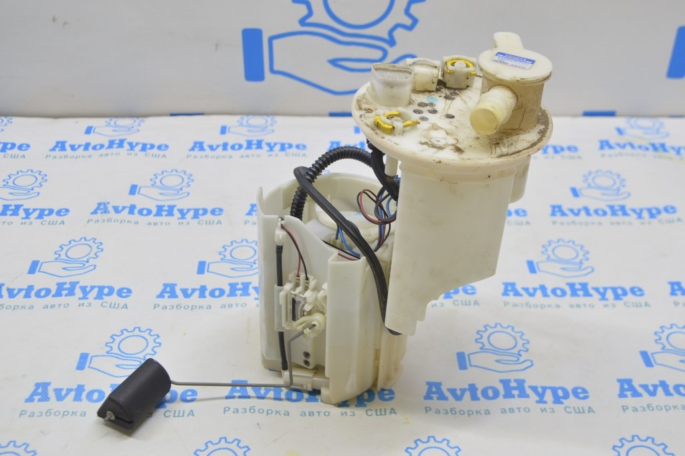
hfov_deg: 41.1
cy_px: 228
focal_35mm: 48
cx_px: 342
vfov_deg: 28.0
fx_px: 913
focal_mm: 32
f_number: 5.6
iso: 400
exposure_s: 1/20
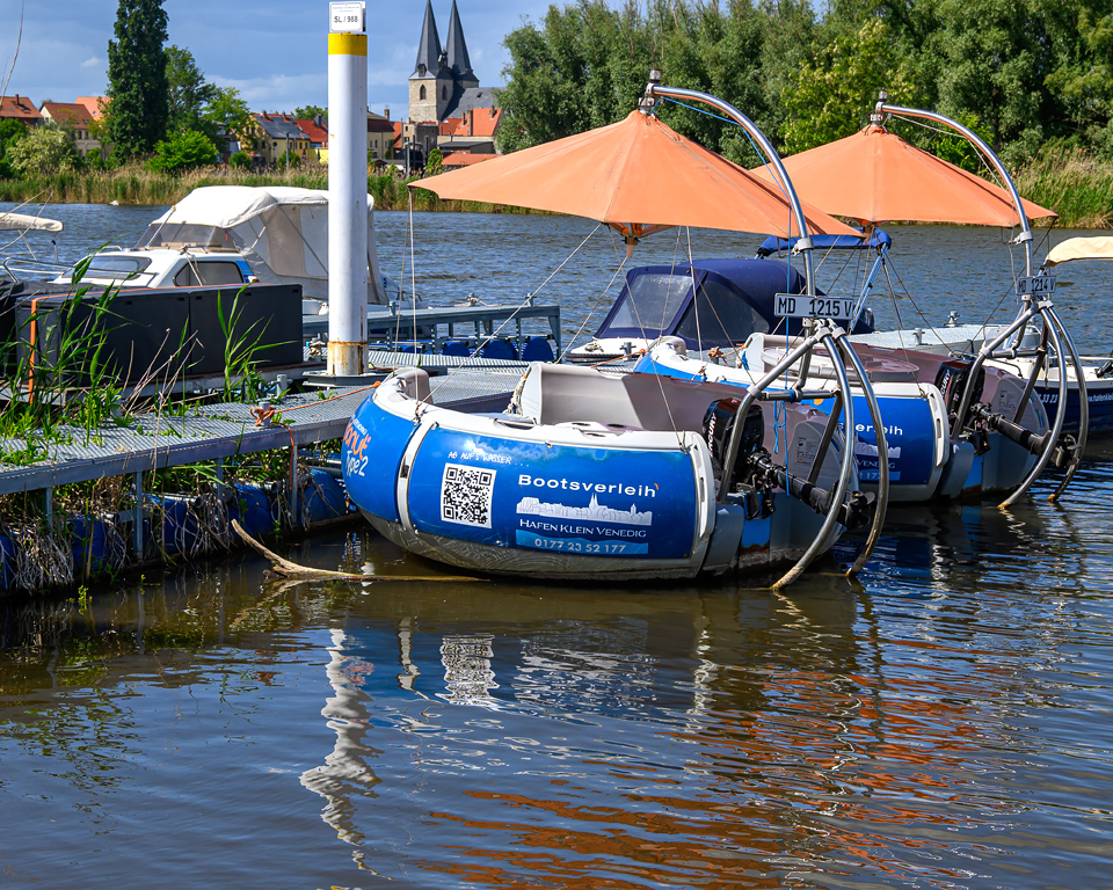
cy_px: 433
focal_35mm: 62
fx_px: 2029
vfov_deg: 24.8
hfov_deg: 30.6
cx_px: 638
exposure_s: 1/1000
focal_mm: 35
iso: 200
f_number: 7.1
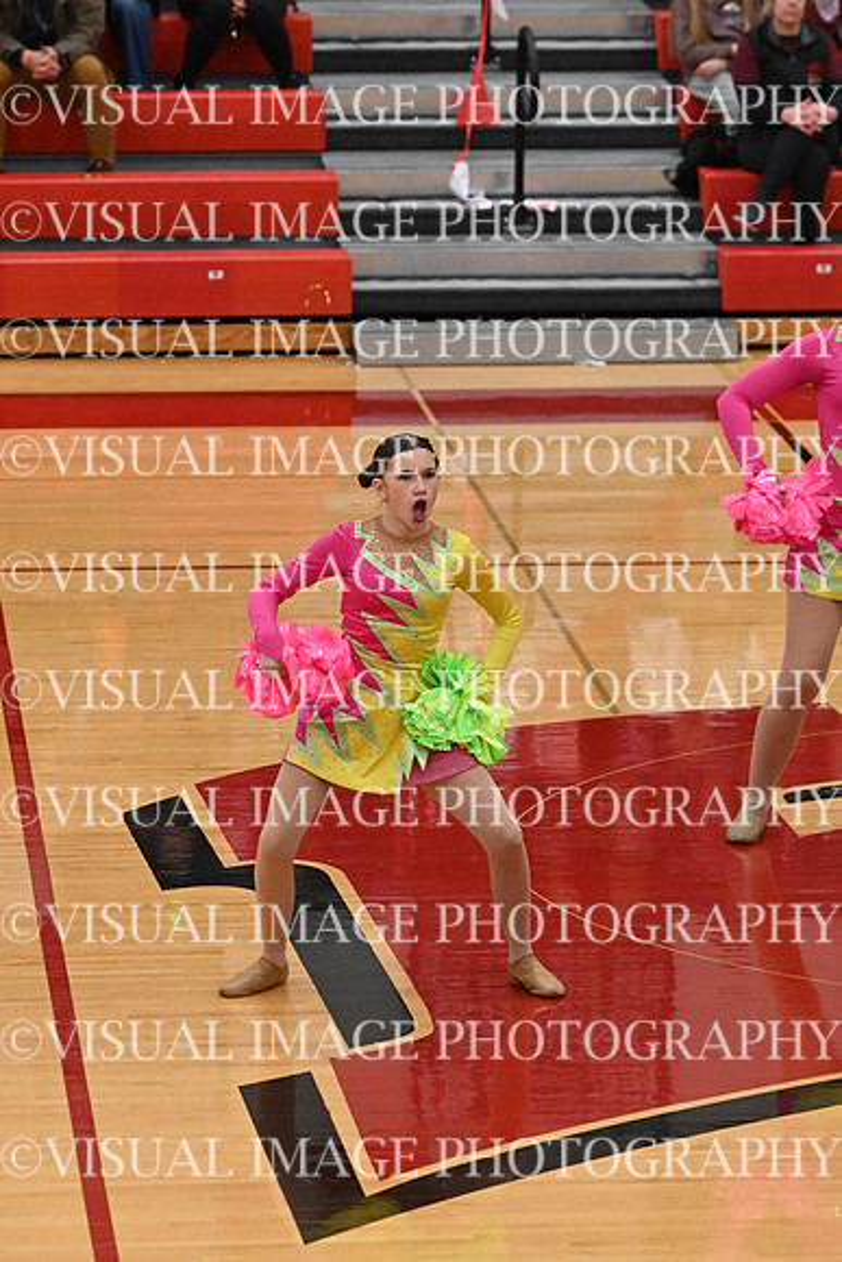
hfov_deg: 7.3
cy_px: 631
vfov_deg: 11.0
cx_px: 421
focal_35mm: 187
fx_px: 6556
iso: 6400
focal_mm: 125
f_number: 4
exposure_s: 1/400
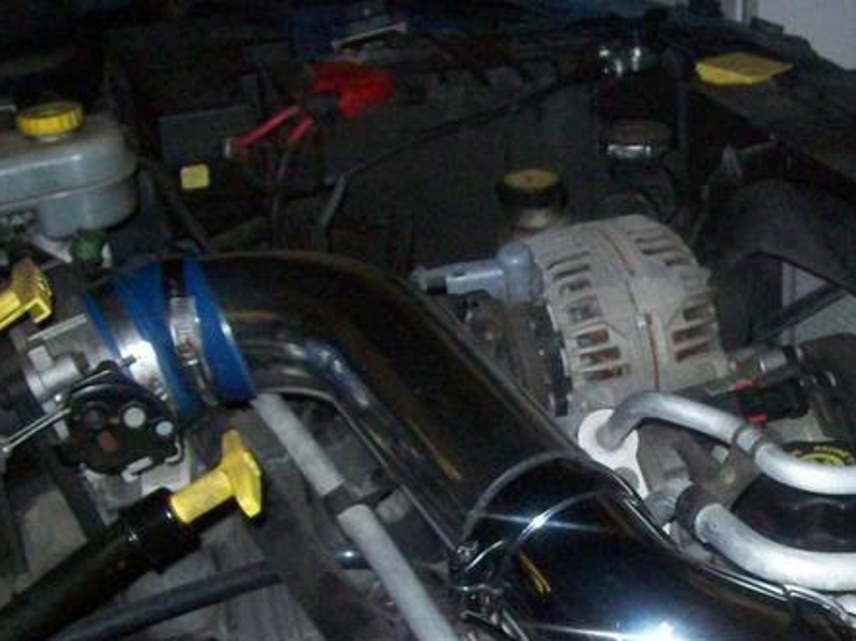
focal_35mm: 65
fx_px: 1607
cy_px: 440
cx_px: 674
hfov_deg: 29.2
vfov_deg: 22.5
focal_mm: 6
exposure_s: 1/128
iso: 400
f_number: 2.7
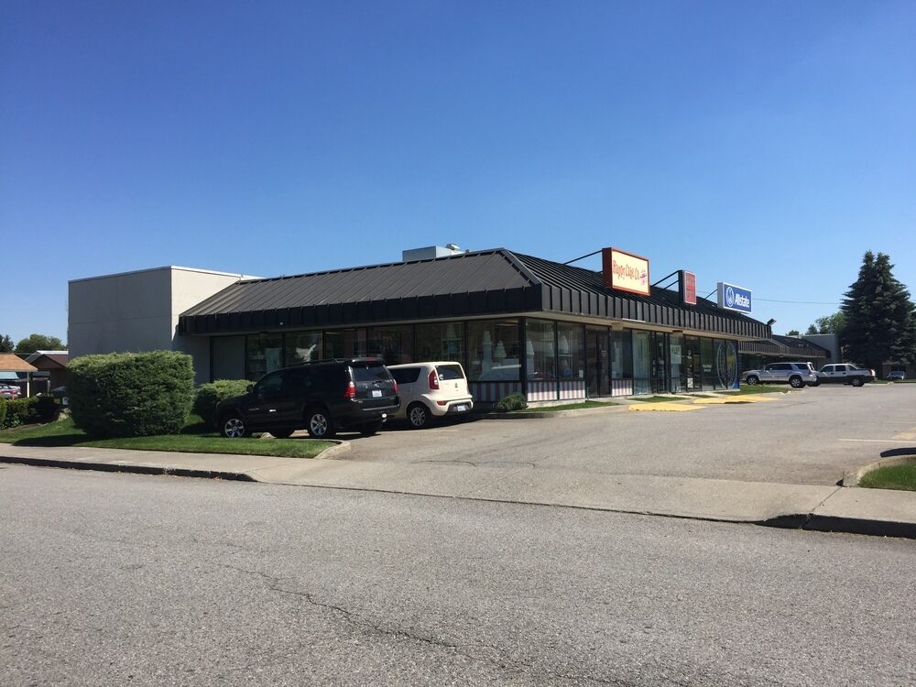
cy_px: 344
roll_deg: -0.9
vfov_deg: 48.2
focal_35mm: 29
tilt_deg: +0.4
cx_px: 458
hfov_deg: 61.7
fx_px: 767
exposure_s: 1/1980
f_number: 2.2
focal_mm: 4.15
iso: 32
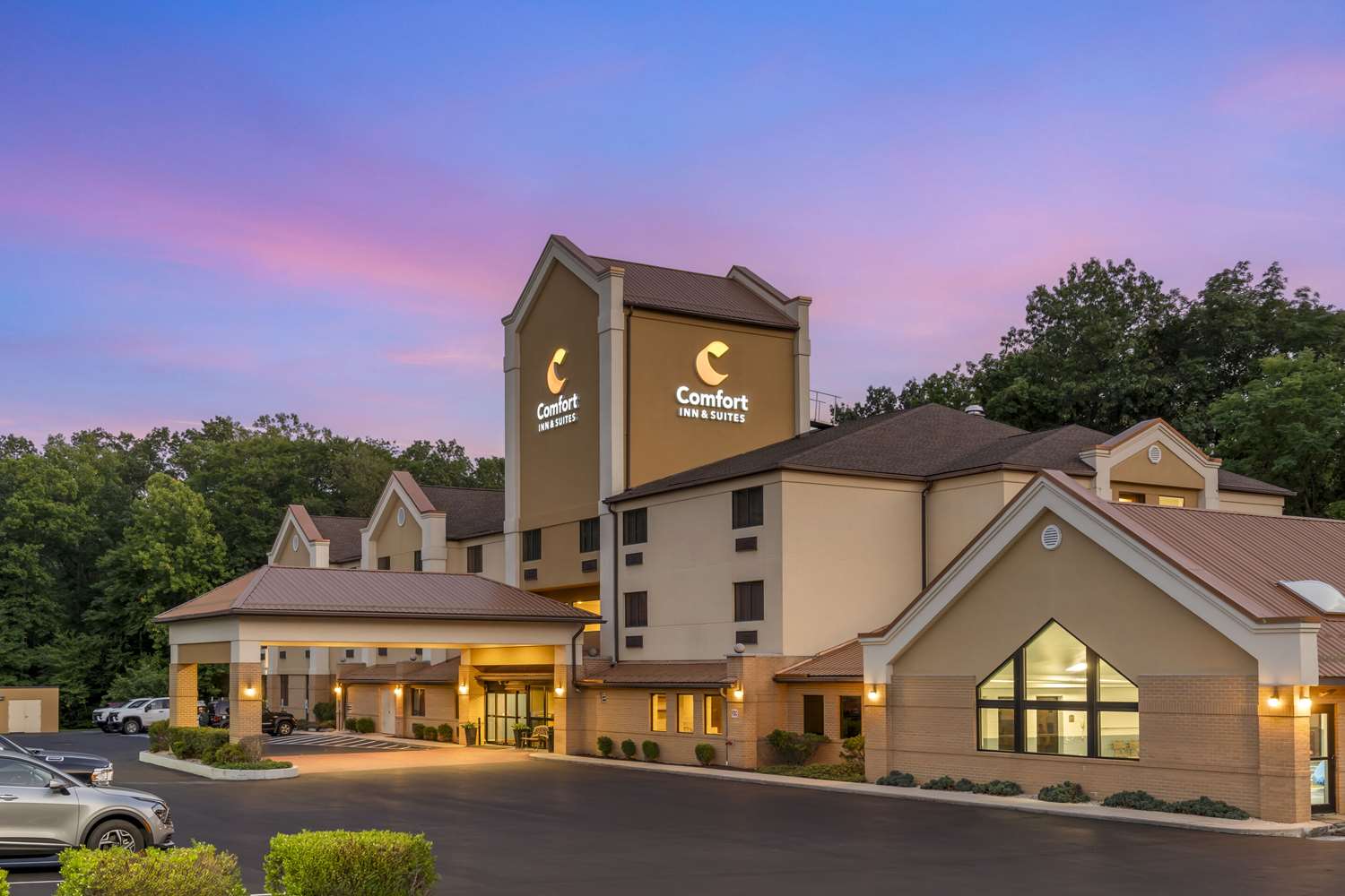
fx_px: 1233
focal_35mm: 33
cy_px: 448
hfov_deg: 57.2
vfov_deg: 40.0
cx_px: 672
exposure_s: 3.2
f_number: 8
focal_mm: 33
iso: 200
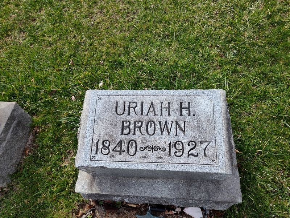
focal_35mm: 23
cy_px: 109
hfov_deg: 73.9
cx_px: 145
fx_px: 193
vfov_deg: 58.9
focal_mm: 5.56
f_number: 1.8
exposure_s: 1/799
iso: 100
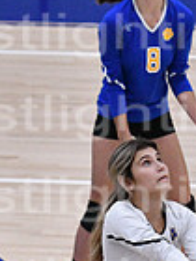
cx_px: 153
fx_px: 4726
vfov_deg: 3.2
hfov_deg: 2.4
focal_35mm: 626
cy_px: 322
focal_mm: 105
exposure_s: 1/1250
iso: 6400
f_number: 3.2
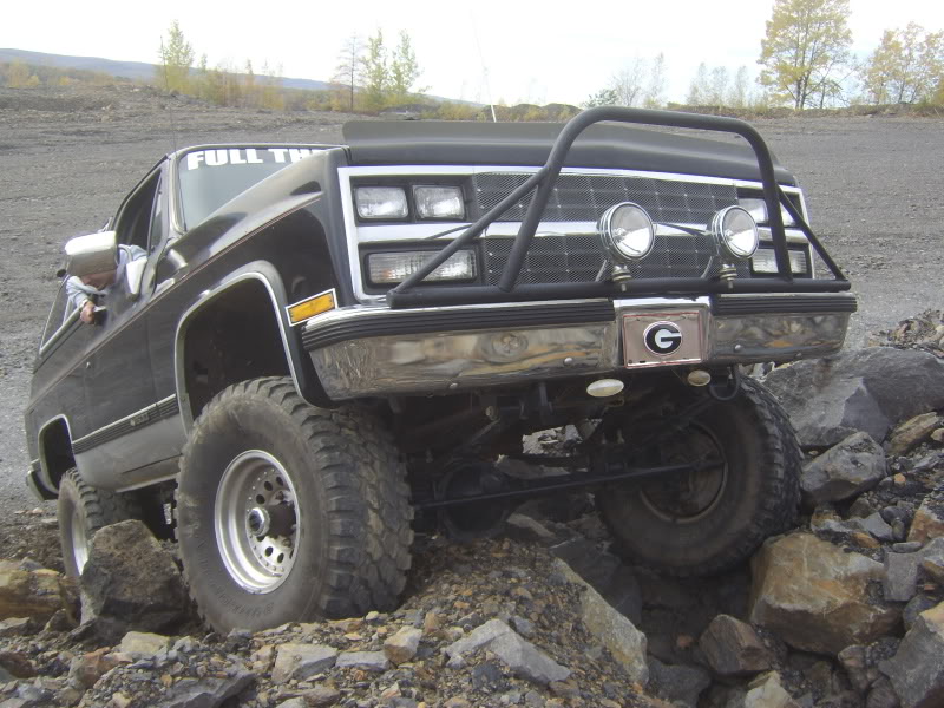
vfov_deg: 45.4
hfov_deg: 58.4
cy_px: 354
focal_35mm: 31
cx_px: 472
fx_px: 845
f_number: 4
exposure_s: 1/250
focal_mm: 8.13
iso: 71
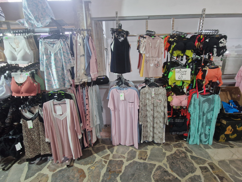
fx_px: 91
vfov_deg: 89.9
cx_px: 121
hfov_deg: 106.2
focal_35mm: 13
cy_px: 91
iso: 320
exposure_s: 1/33
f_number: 2.2
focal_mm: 2.2
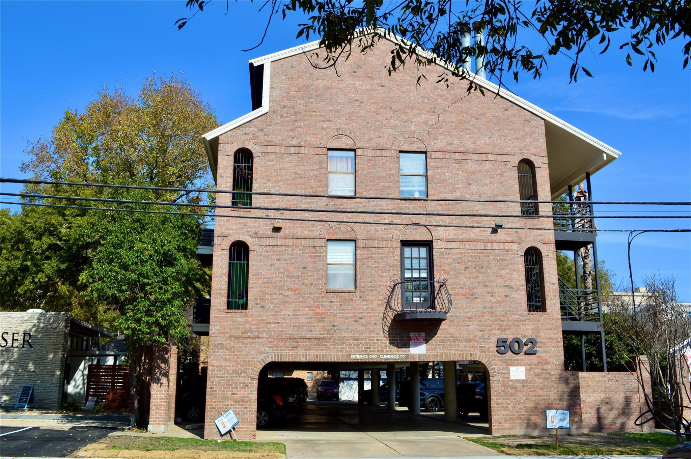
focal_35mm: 30
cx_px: 346
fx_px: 575
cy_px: 230
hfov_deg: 62.0
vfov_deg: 43.5
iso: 400
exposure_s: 1/500
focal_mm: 20
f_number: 11
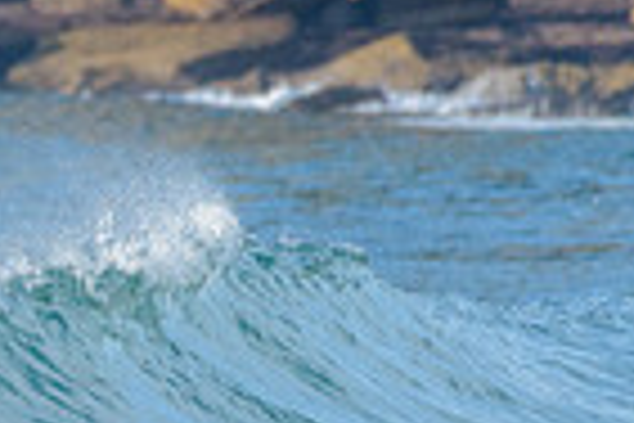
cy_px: 385
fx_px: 44500
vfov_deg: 0.5
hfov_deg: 0.8
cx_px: -334
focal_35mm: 2527
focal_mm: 500
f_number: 5.6
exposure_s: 1/2000
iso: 640
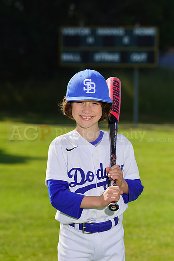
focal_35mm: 212
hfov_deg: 6.5
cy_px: 130
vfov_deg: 9.7
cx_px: 87
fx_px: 1536
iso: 100
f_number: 9
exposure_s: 1/250
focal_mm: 212
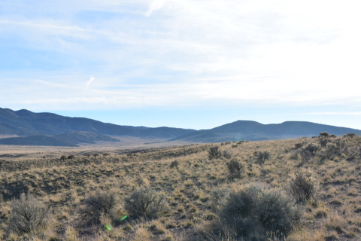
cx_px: 214
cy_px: 150
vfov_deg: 25.9
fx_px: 521
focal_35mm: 52
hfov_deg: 38.1
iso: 400
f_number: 11
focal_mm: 26
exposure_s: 1/400
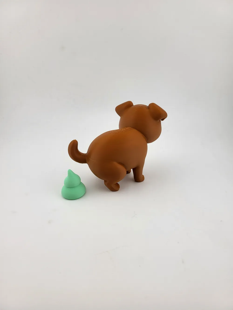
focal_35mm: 24
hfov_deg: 56.8
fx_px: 215
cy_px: 155
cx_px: 116
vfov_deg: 71.6
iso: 40
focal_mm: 5
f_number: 1.8
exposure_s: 1/1667
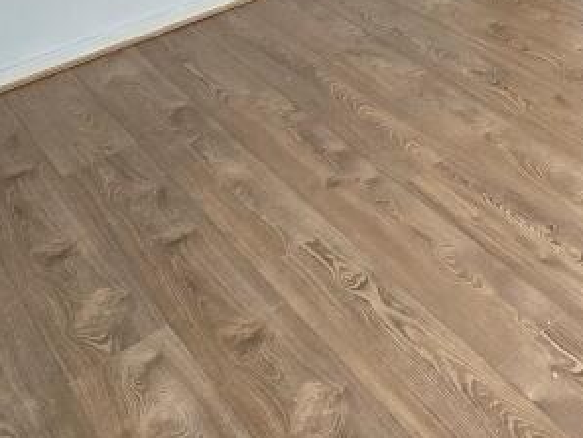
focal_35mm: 45
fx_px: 758
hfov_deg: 35.8
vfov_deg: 28.8
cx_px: 644
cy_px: -59
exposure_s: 1/60.2
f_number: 2.2
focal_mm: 2.2
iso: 64
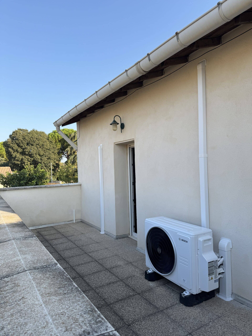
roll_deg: +1.1
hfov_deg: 56.8
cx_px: 126
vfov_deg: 71.6
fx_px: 233
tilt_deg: +1.1
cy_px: 168
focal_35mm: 24
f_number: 1.78
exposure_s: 1/1637
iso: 80
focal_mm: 6.76
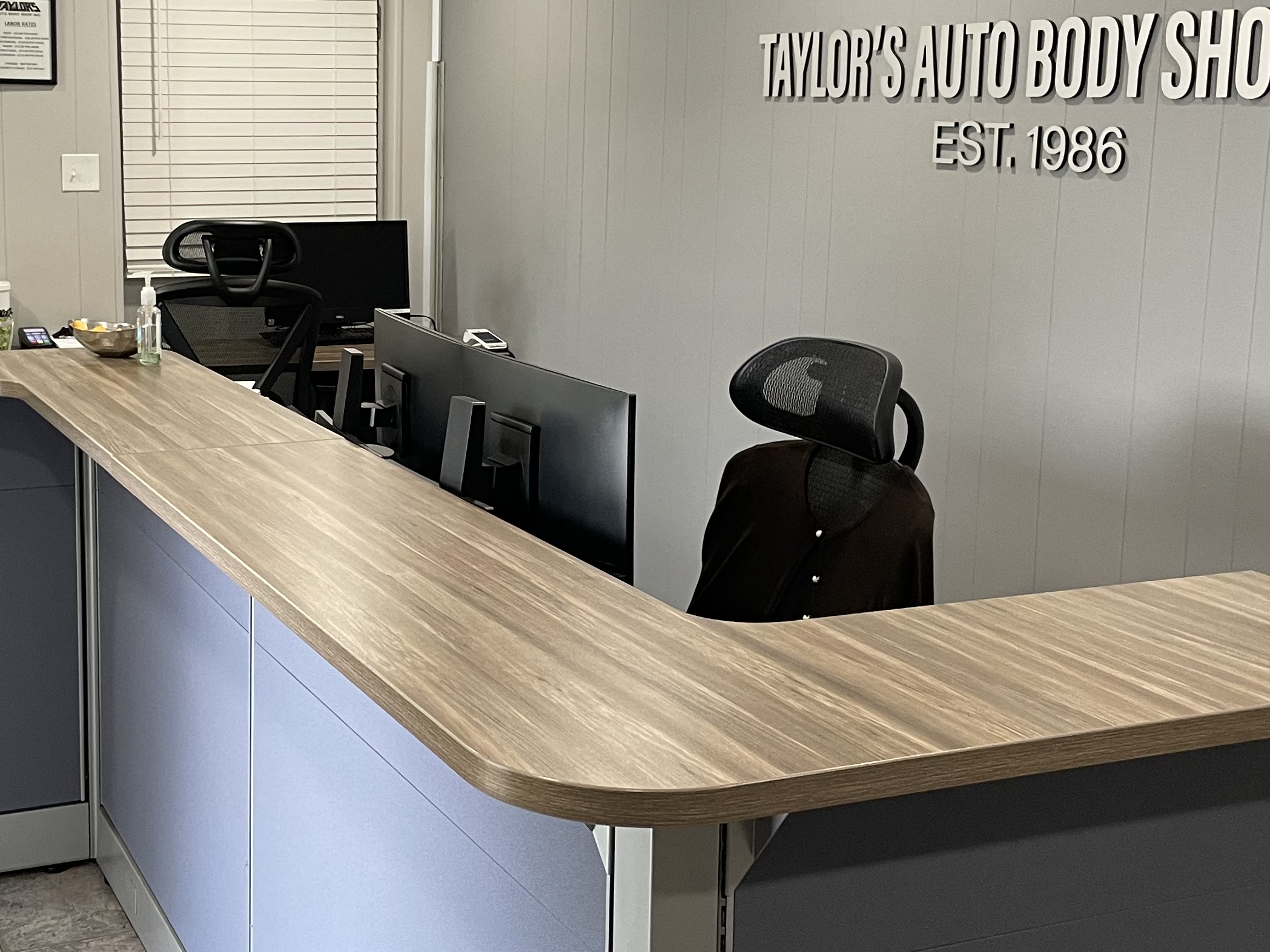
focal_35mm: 50
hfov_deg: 37.7
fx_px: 1834
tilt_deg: -8.9
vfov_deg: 29.1
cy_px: 419
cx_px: 396
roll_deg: -0.4
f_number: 1.6
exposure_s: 1/60
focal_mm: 4.2
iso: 125
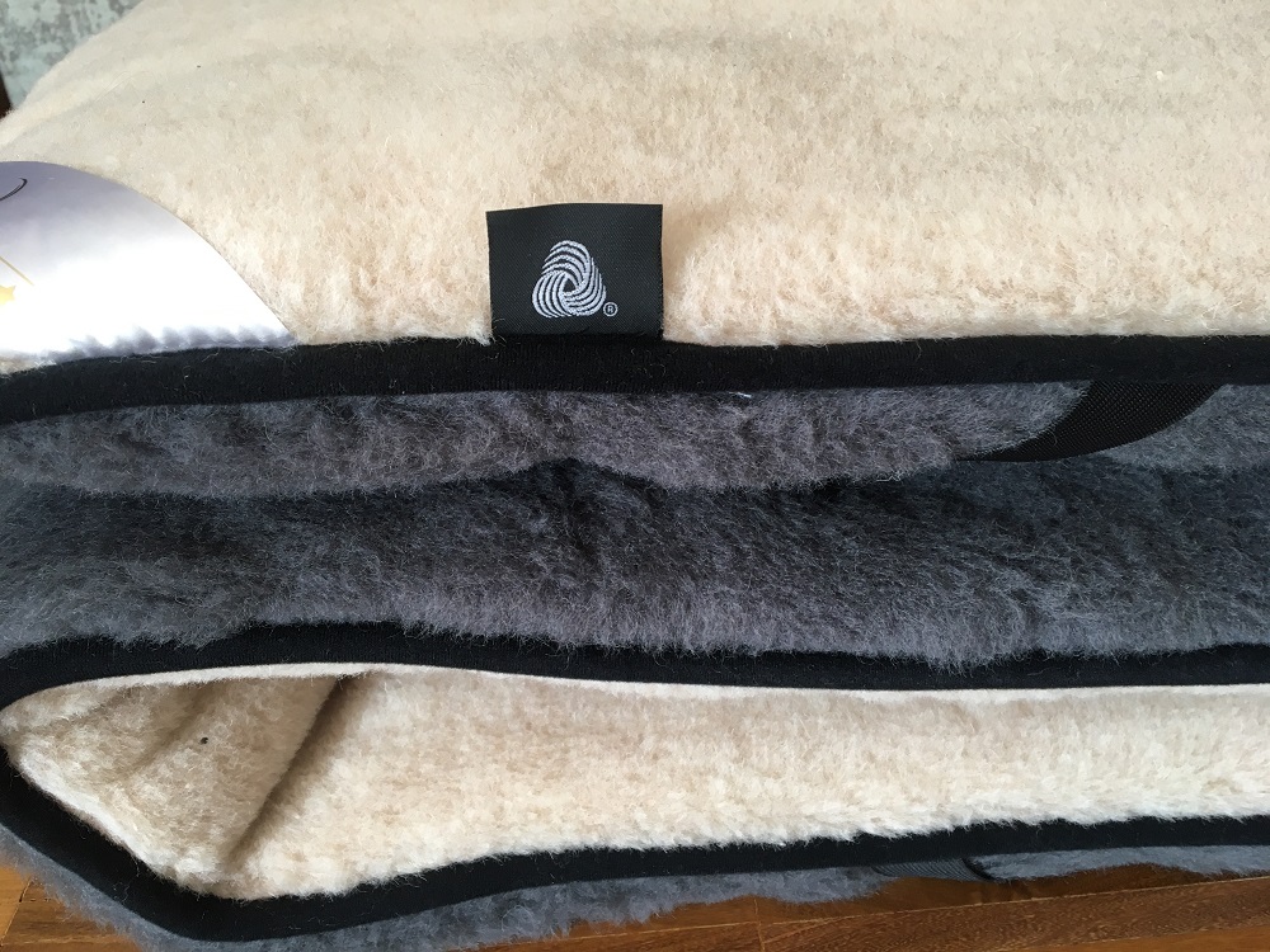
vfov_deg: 48.2
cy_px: 476
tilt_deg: -33.8
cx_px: 635
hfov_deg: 61.7
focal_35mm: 29
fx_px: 1064
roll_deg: +3.8
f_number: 2.2
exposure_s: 1/33
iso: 64
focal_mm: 4.15
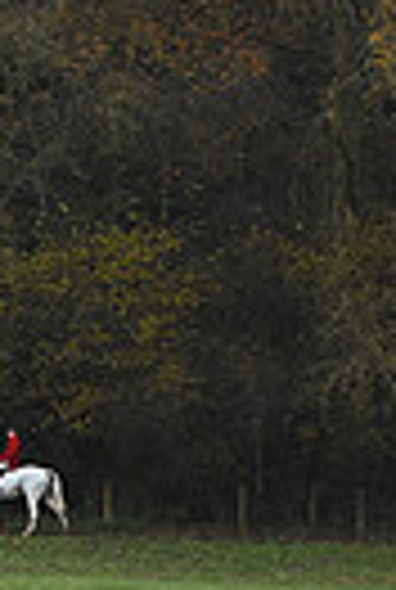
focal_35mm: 882
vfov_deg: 2.3
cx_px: -742
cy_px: -108
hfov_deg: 1.6
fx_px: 14476
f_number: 4.5
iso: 3200
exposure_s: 1/1000
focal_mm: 200
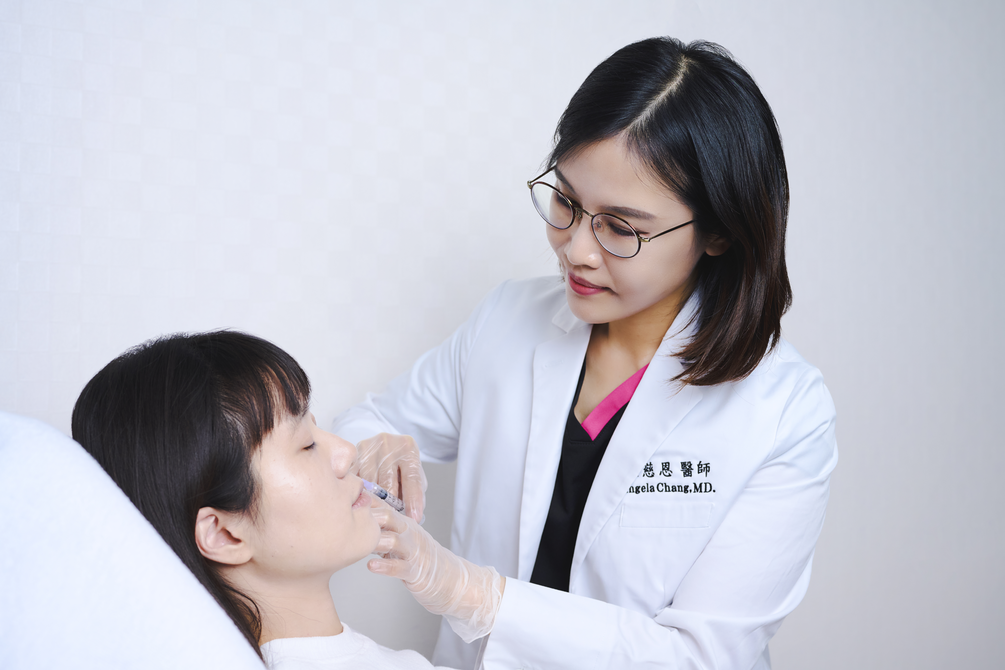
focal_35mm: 50
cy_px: 335
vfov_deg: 27.0
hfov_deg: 39.6
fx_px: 1396
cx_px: 502
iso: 640
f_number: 5.6
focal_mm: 50
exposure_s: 1/125
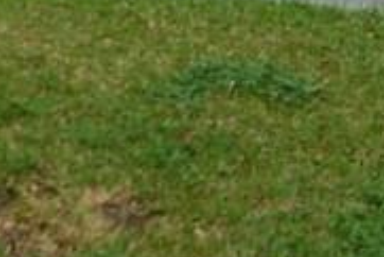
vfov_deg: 6.4
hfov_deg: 10.6
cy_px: -531
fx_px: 2071
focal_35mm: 194
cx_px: 295
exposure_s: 1/400
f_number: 2.8
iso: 100
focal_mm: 5.5
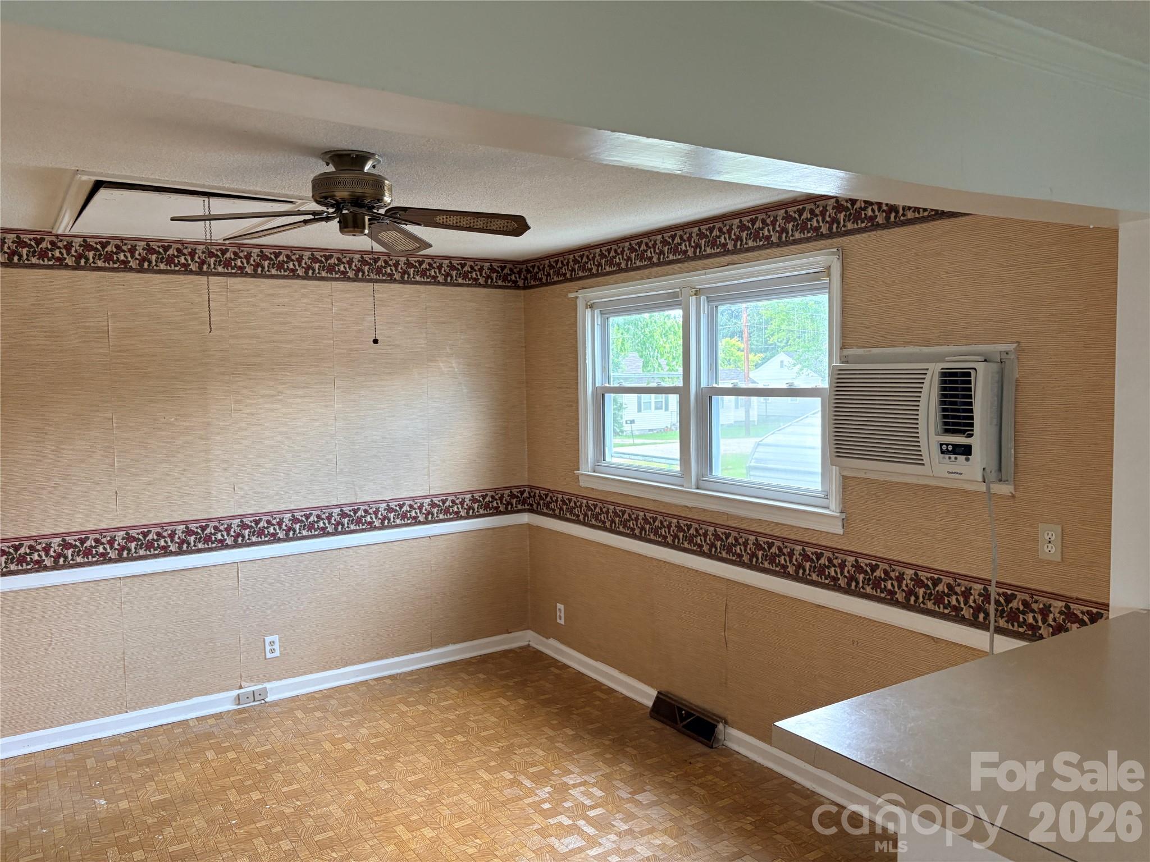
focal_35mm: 26
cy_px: 431
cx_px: 575
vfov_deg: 53.1
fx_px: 864
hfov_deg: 67.3
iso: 160
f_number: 1.6
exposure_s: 1/60
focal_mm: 5.96
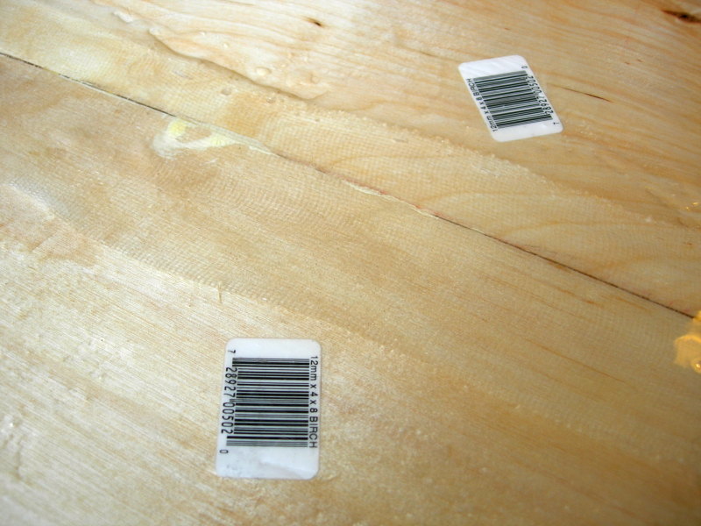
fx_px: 770
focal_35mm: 38
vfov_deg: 37.7
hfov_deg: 49.0
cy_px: 263
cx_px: 350
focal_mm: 7.8
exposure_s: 1/43.4
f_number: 2.8
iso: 64
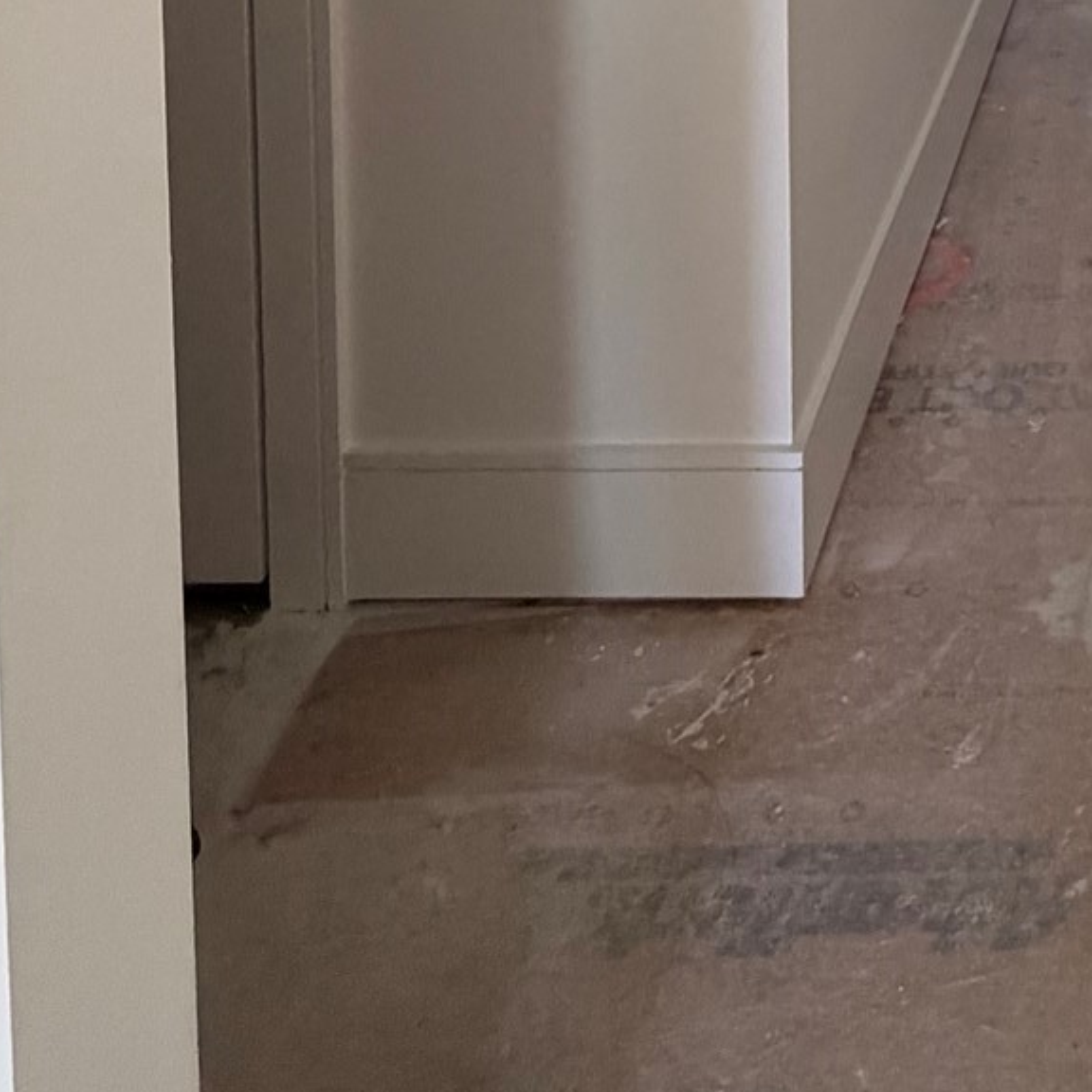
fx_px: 1570
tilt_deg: -2.4
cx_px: 1291
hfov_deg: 32.2
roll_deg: -1.2
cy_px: -533
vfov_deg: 27.2
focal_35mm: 44
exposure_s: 1/121
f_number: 2.2
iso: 320
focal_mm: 2.22
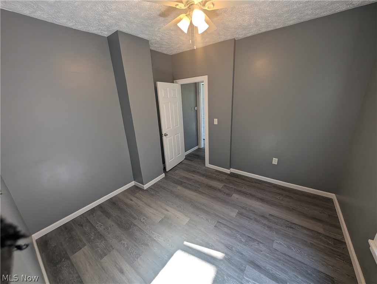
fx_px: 131
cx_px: 188
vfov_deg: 94.6
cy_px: 142
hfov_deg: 110.5
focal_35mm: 12
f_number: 1.7
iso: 71
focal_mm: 2.02
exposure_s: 1/120
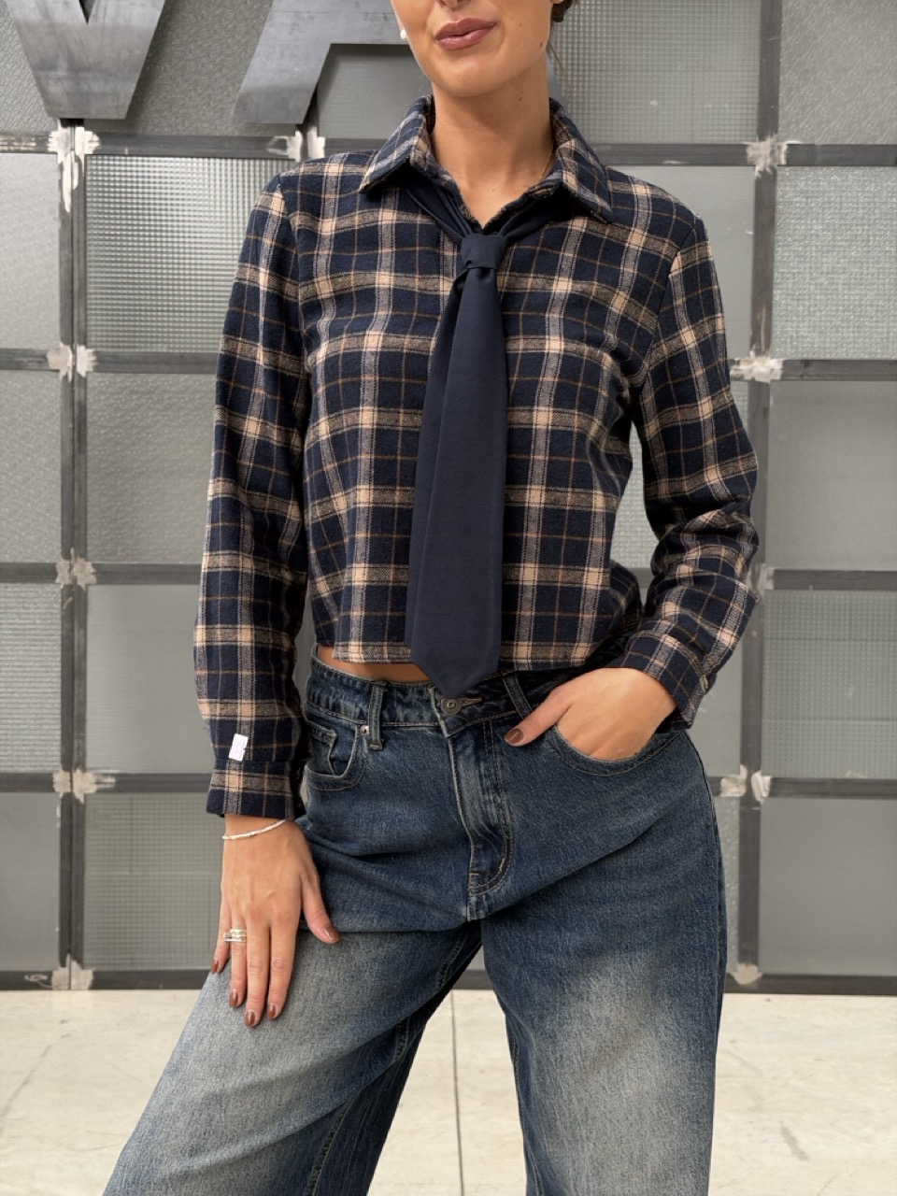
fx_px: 1658
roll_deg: -0.2
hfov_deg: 30.3
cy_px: 598
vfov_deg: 39.7
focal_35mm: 48
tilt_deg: -2.6
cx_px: 448
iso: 320
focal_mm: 6.76
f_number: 1.78
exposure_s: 1/40
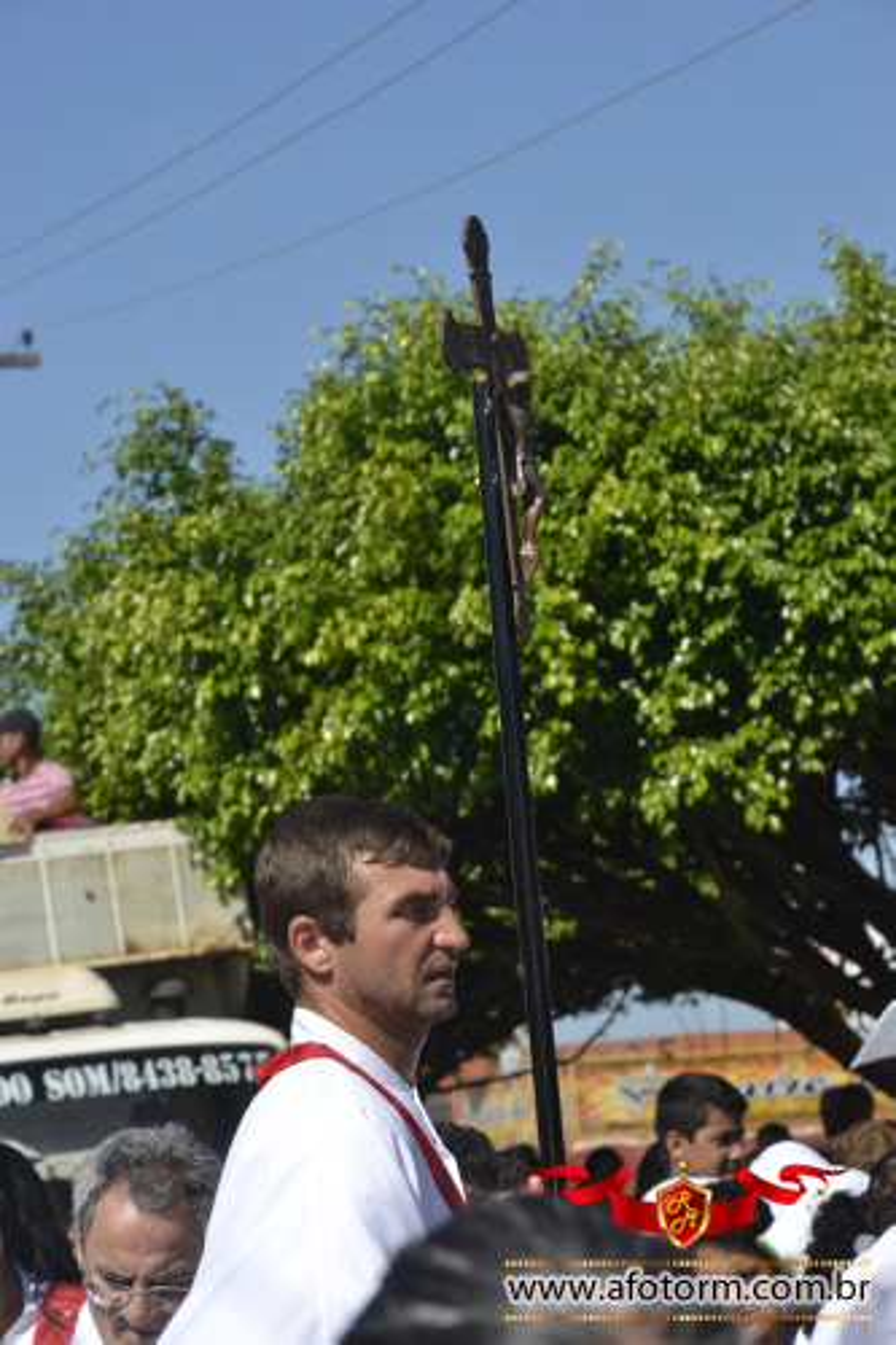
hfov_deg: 8.7
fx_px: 5884
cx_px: 448
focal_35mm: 158
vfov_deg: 13.0
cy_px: 672
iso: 100
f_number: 13
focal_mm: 105
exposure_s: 1/200
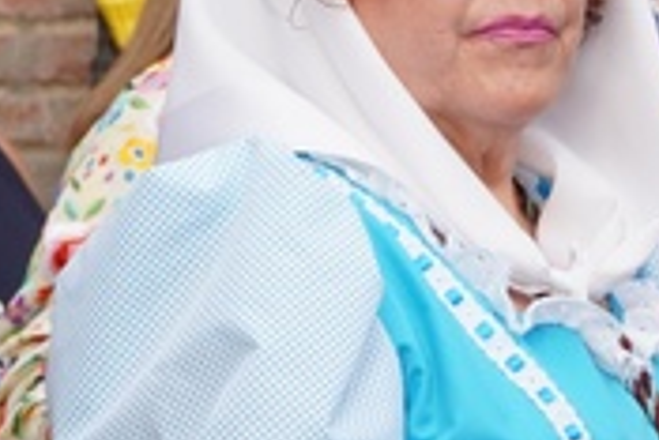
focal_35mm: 468
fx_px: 8579
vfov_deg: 2.9
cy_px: 147
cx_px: 542
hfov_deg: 4.4
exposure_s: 1/125
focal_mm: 69
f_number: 4
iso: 100
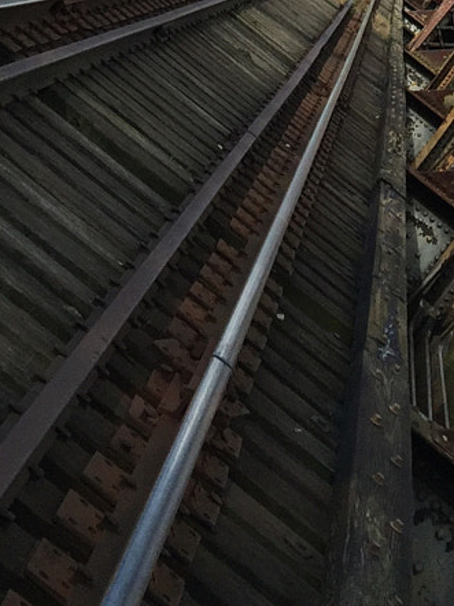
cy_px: -352
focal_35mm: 105
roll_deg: -38.0
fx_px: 1838
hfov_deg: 13.8
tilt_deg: +8.4
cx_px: 473
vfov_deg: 16.7
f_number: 2.2
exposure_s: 1/1464
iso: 32
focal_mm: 4.15
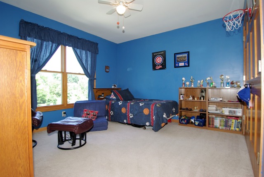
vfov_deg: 67.5
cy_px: 88
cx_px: 132
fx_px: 132
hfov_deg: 89.9
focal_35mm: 18
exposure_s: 1/20
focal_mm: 11.88
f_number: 4
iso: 100
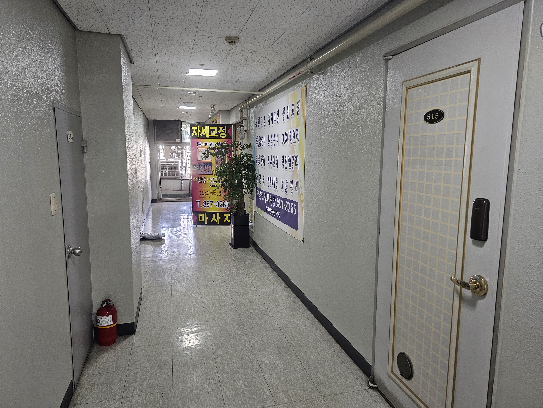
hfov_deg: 73.9
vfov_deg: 58.9
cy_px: 204
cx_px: 272
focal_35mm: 23
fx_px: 361
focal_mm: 6.3
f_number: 1.7
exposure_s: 1/30
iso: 500
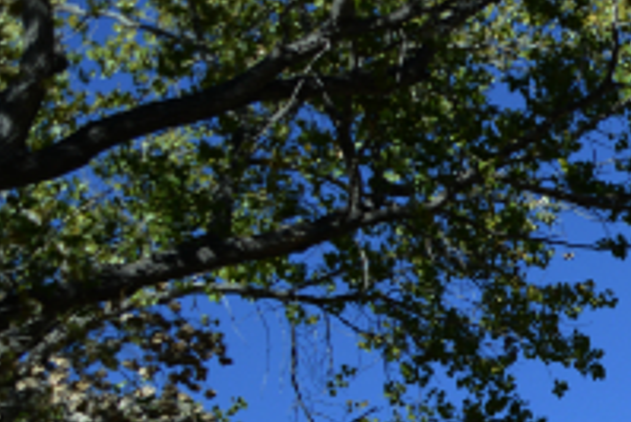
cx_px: 1516
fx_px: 3175
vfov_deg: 7.2
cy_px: 912
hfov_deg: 9.9
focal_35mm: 181
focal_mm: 36
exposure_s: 1/1250
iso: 250
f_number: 4
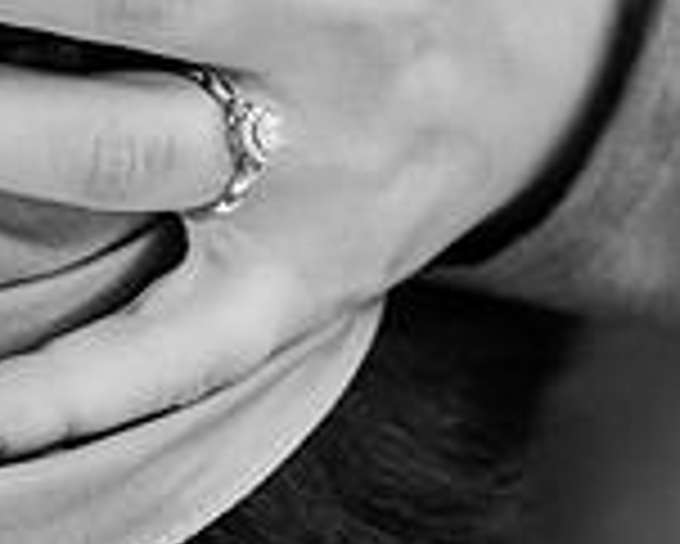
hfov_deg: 6.2
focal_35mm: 307
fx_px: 6182
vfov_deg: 5.0
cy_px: 319
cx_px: -225
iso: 400
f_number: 4.5
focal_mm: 85
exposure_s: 1/250
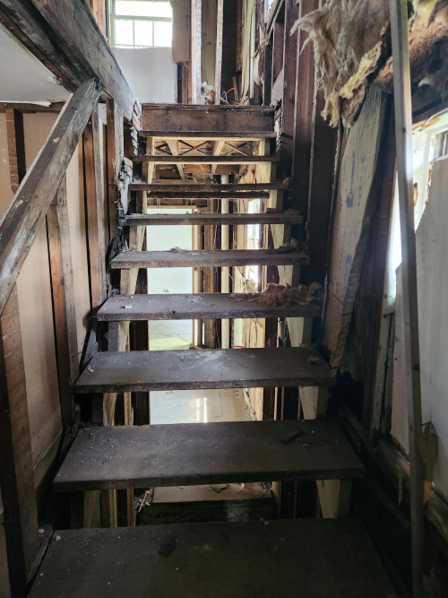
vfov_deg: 73.9
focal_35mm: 23
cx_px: 224
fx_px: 397
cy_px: 299
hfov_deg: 58.9
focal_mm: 5.4
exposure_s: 1/40
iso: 500
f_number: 1.8
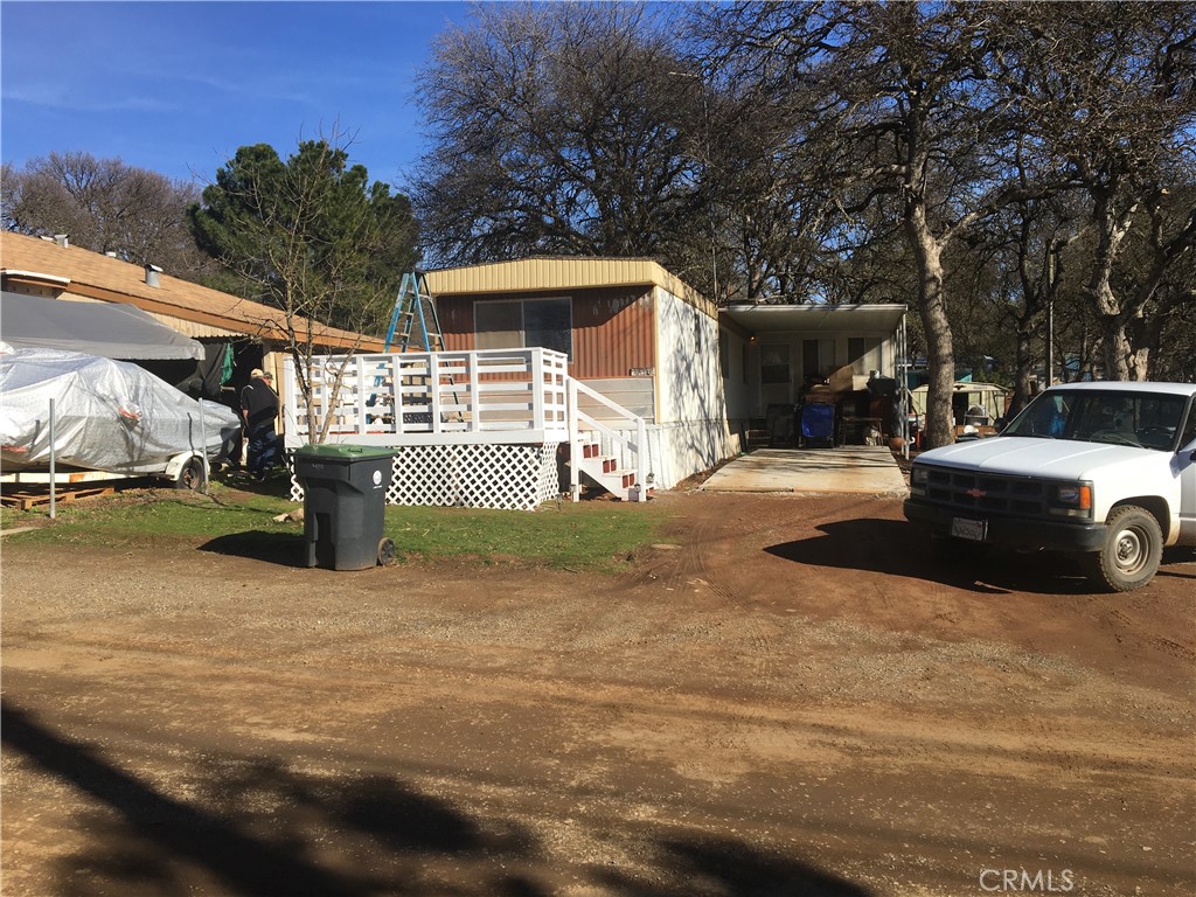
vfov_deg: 48.2
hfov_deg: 61.7
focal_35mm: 29
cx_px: 598
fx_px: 1002
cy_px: 448
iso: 25
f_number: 2.2
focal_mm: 4.15
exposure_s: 1/1789
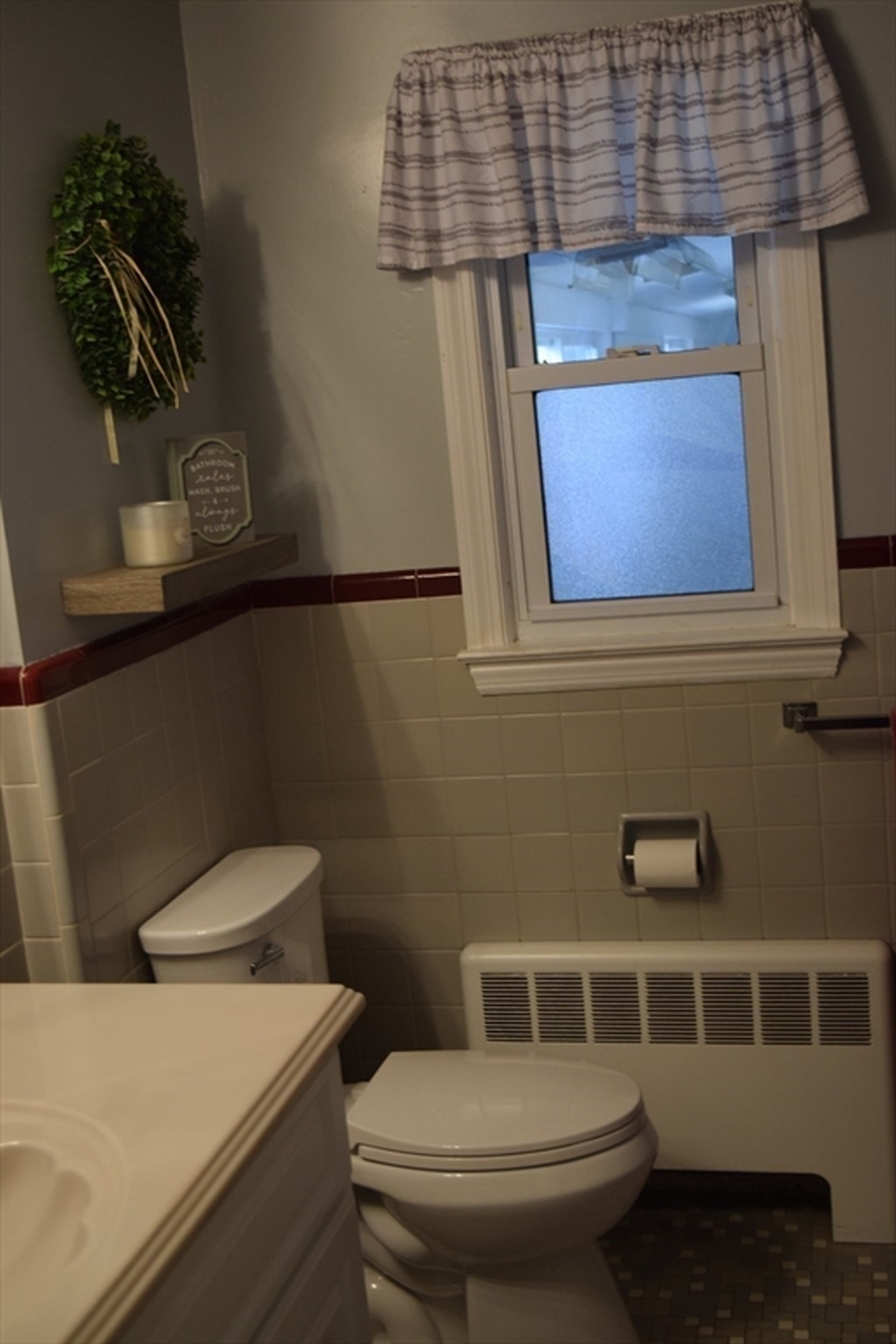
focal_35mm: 44
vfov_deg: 45.0
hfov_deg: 30.8
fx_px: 1624
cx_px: 448
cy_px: 672
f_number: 4.2
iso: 560
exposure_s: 1/60
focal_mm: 29
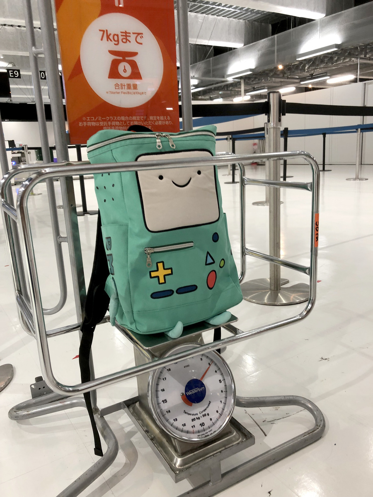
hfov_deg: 49.7
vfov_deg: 63.4
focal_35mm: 28
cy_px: 248
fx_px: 402
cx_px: 186
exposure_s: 1/17
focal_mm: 3.99
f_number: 1.8
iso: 40
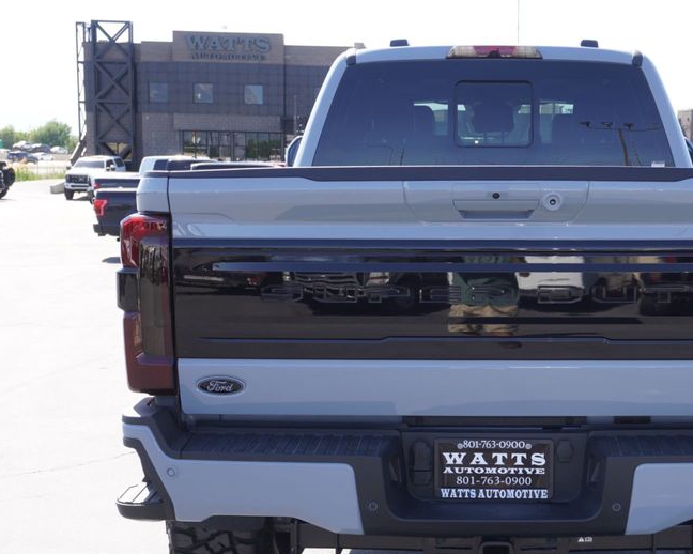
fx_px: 1005
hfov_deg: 37.5
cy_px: 335
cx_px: 483
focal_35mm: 49
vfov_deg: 30.7
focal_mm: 22
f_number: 5.6
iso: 100
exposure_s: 1/125
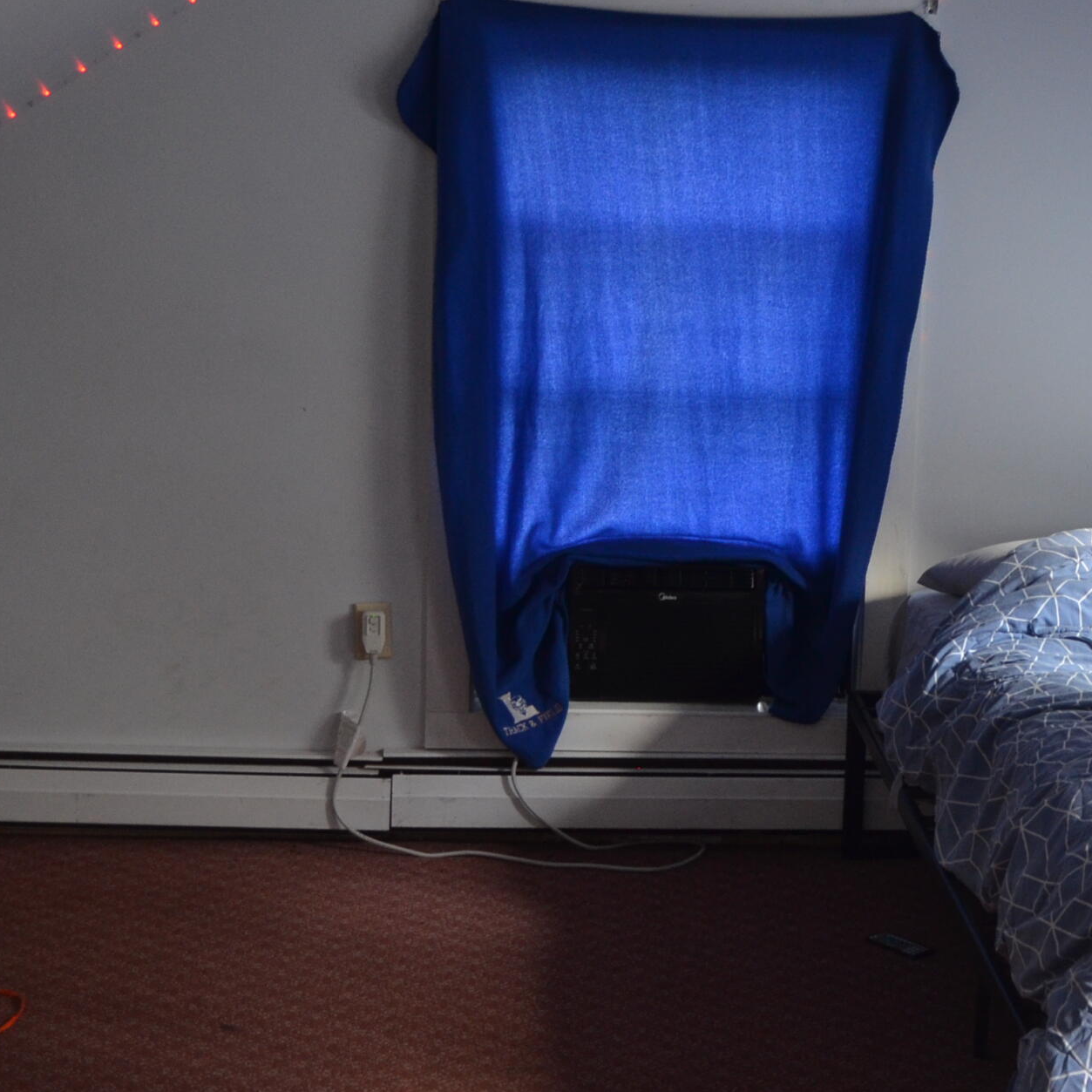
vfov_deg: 25.7
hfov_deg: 25.6
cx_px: 726
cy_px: 523
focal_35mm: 67
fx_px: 2391
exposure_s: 1/40
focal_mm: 22
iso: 800
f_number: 4
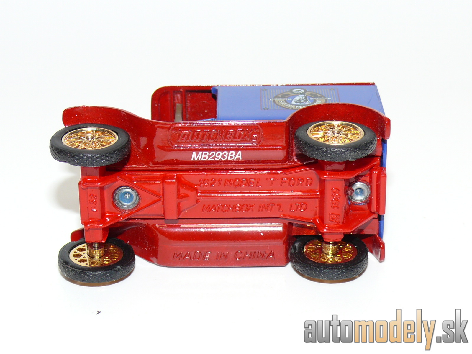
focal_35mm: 97
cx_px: 236
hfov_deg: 20.2
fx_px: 1323
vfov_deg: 15.2
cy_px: 177
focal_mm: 13.1
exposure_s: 1/30
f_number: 4
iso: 100
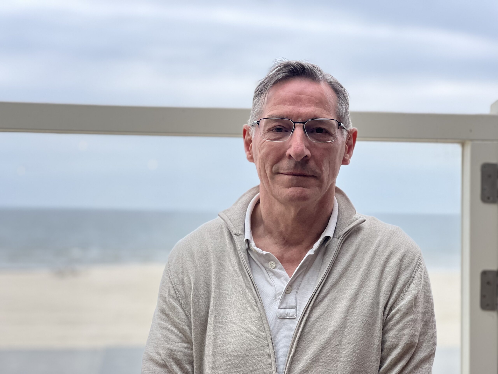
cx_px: 249
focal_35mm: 77
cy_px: 187
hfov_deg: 25.3
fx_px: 1108
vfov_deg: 19.1
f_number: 2.8
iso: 50
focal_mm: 9
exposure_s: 1/121
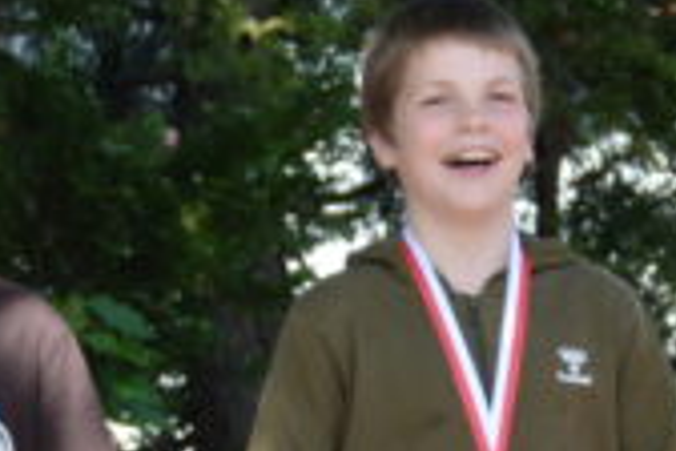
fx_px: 15262
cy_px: 469
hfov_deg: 2.5
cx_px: 439
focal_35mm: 813
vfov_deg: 1.7
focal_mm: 95
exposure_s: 1/250
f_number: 8
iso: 200
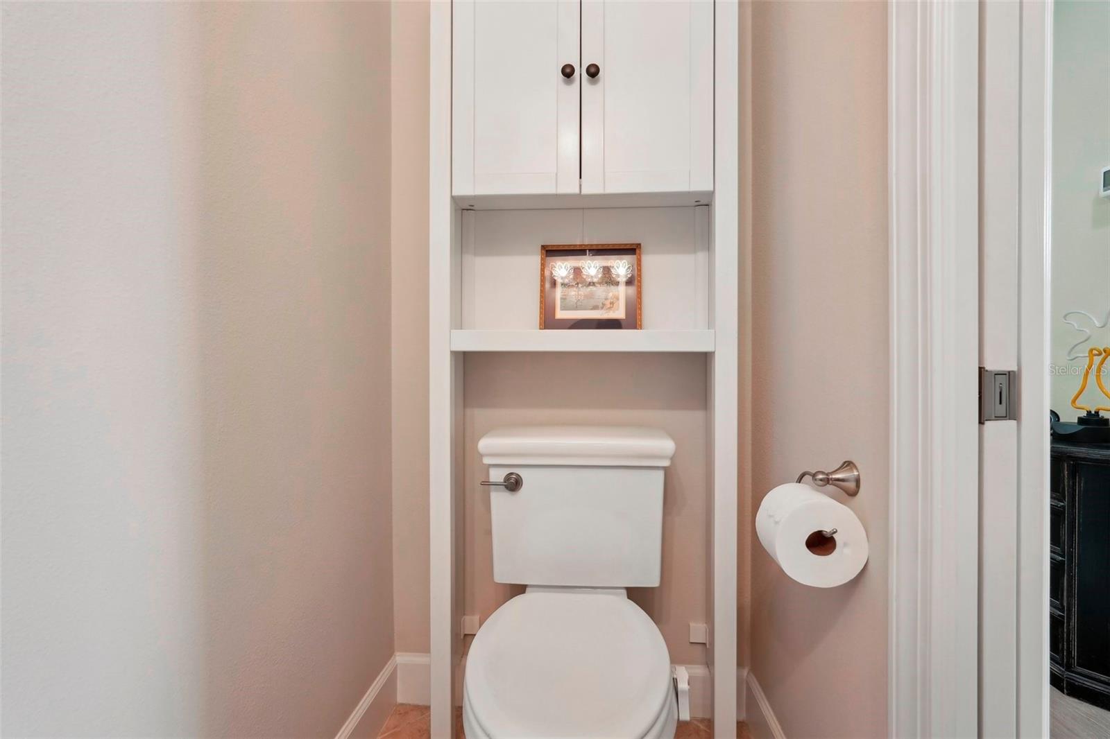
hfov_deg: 95.0
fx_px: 509
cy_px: 370
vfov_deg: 72.0
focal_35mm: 16
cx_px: 555
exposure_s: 1/13
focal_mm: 16.5
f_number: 7.1
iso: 400
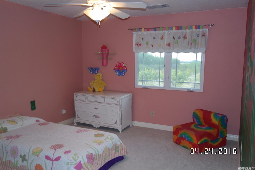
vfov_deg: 43.6
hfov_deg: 61.9
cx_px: 128
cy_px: 85
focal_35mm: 30
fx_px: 212
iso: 400
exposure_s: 1/40
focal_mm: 20
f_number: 3.5
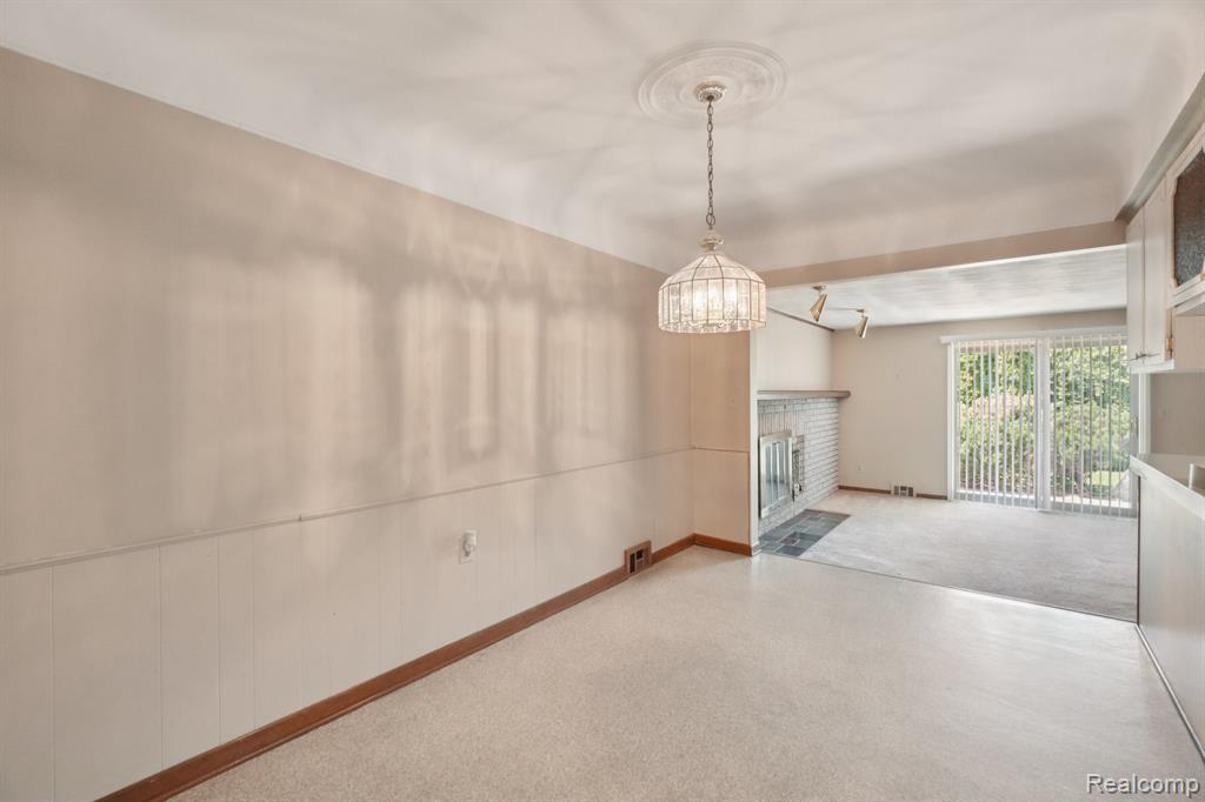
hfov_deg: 100.4
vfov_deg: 77.3
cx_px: 602
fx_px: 502
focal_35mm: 15
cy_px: 401
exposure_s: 1/30
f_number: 8
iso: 1250
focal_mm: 10
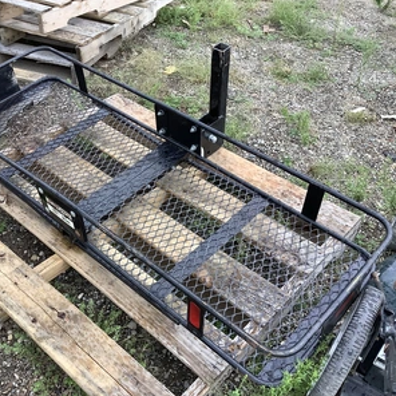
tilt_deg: -38.4
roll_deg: -0.7
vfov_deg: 44.9
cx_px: 162
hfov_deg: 44.7
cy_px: 198
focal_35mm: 37
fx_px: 479
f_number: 2.4
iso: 50
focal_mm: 3.3
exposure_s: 1/120
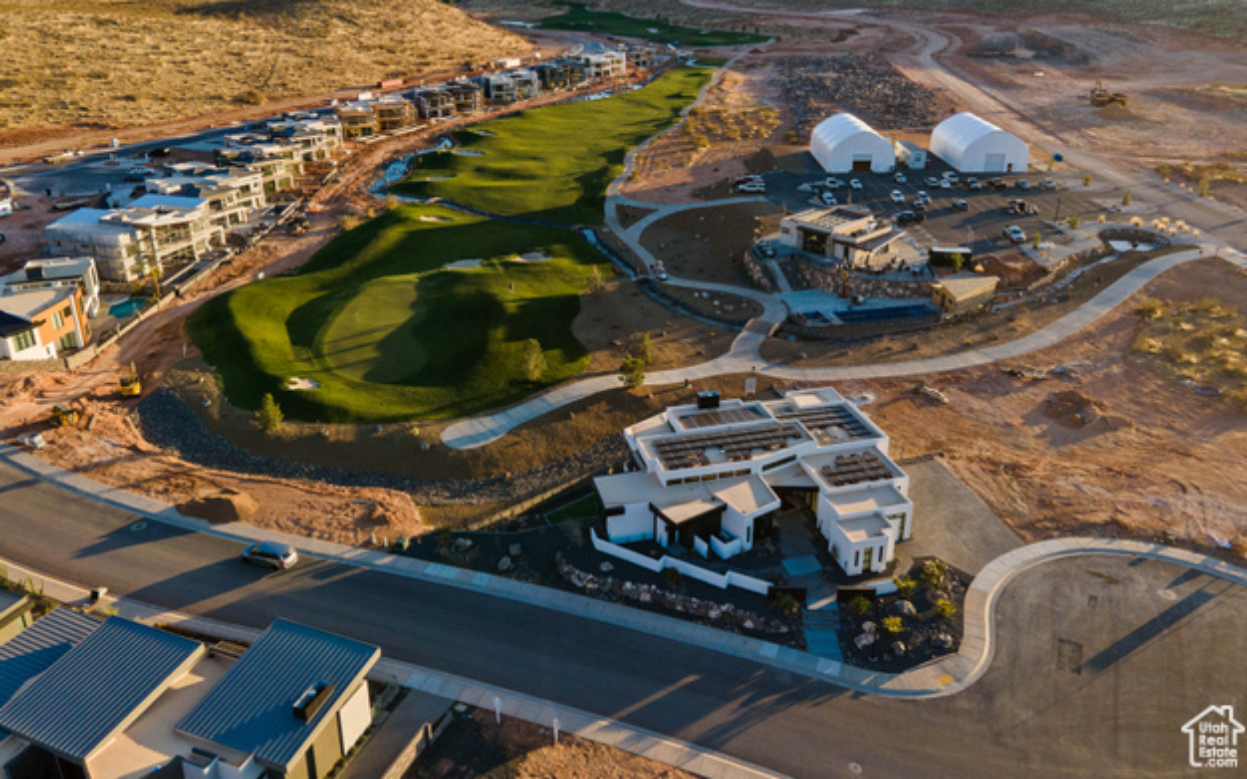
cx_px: 624
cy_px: 305
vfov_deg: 47.3
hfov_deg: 70.4
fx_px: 883
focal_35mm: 26
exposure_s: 1/240
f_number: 2.8
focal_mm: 4.5
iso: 100
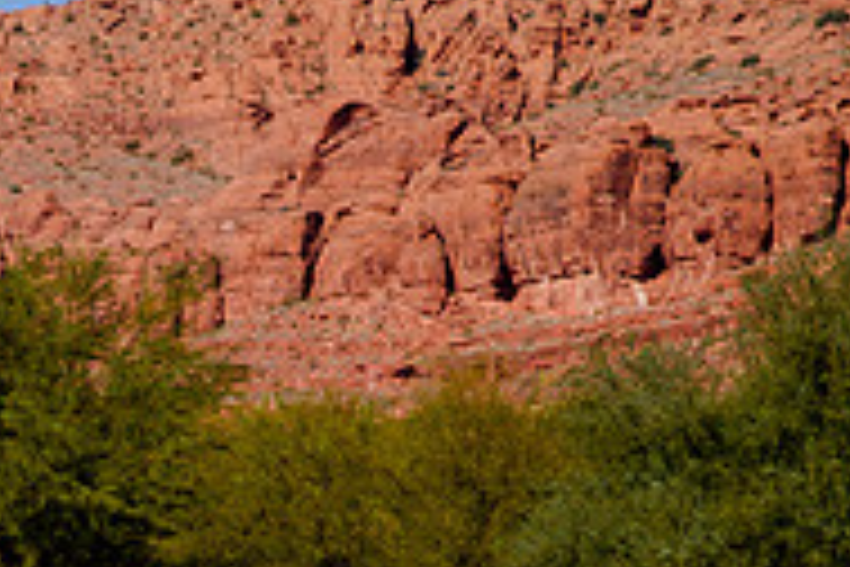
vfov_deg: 4.1
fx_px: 7980
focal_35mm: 338
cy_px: 756
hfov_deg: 6.1
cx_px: -81
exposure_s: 1/200
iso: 125
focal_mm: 110
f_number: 13
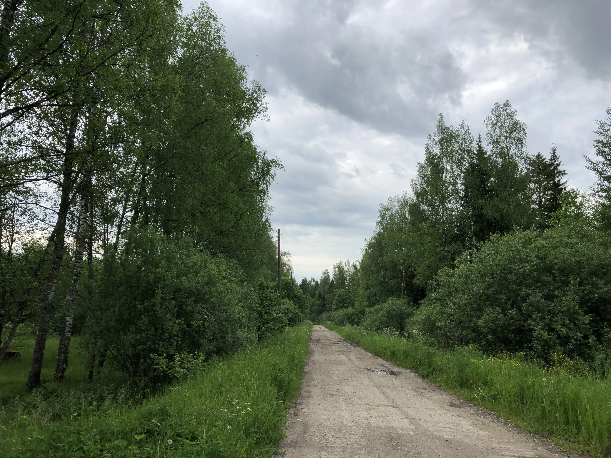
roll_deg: -3.0
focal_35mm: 28
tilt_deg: +12.1
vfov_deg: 49.7
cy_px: 229
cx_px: 306
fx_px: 494
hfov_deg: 63.4
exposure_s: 1/1116
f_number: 1.8
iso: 20
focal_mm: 4
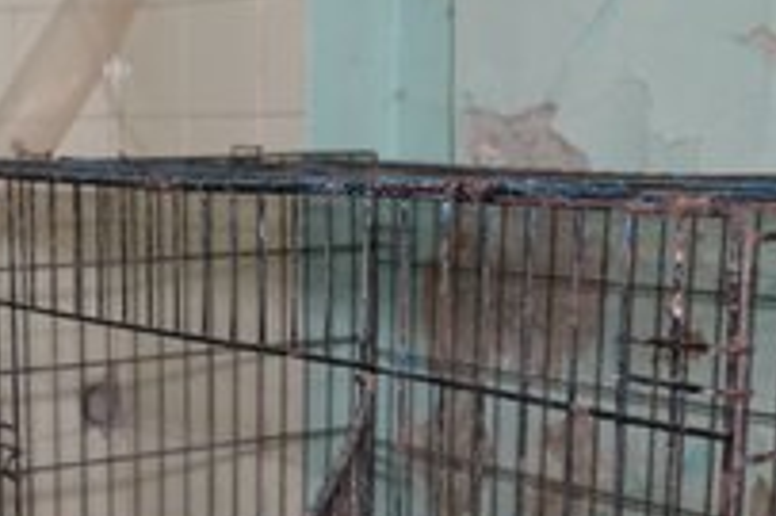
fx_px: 1658
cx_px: 103
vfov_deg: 17.5
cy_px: 411
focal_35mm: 77
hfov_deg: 25.6
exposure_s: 1/160
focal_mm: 39
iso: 4000
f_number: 4
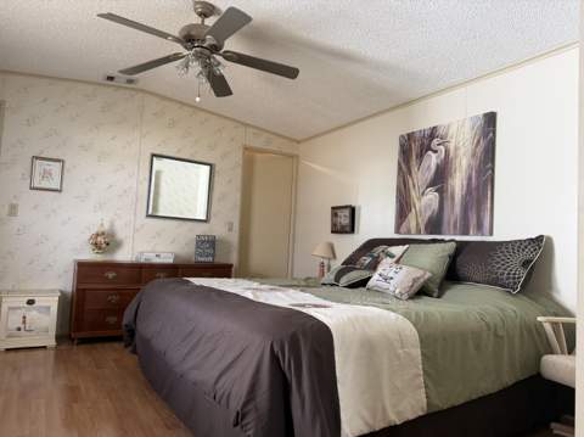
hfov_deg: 71.7
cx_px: 292
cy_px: 218
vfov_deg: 56.7
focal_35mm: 24
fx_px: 404
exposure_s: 1/121
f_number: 1.78
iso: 200
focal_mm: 6.76
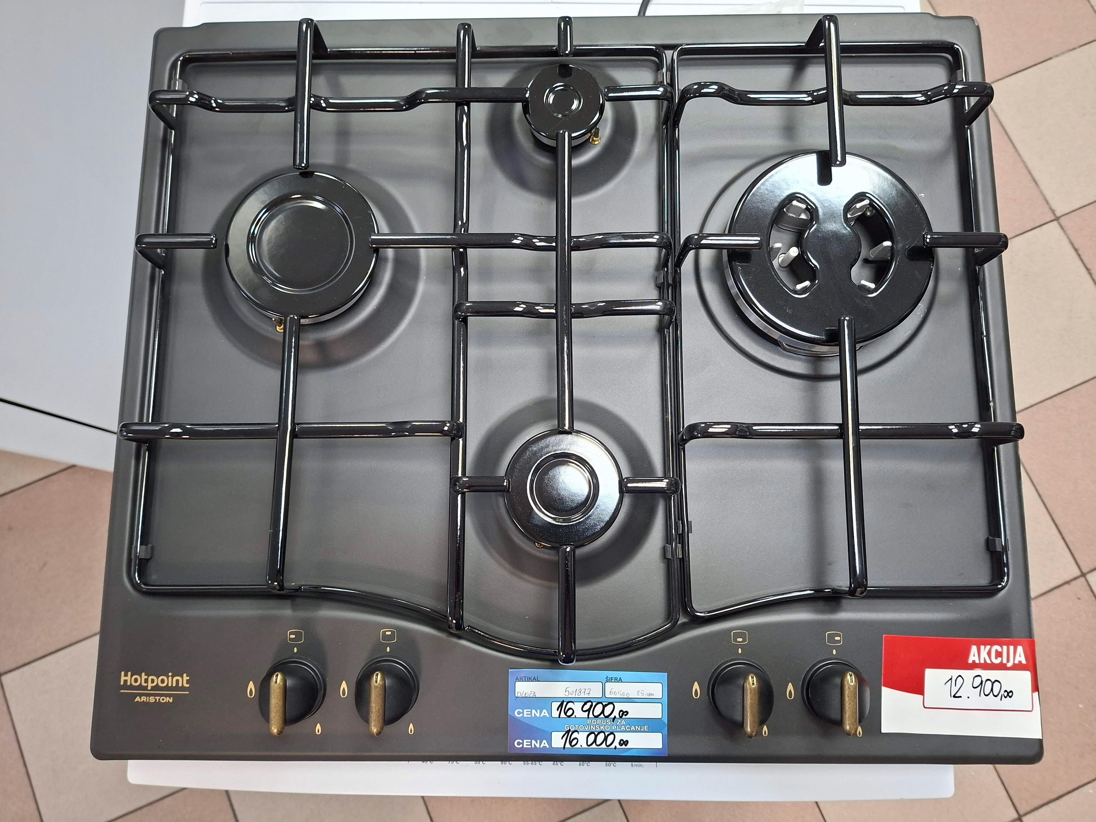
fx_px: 728
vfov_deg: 58.9
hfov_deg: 73.9
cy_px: 411
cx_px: 548
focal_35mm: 23
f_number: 1.8
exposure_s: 1/50
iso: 320
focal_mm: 5.54
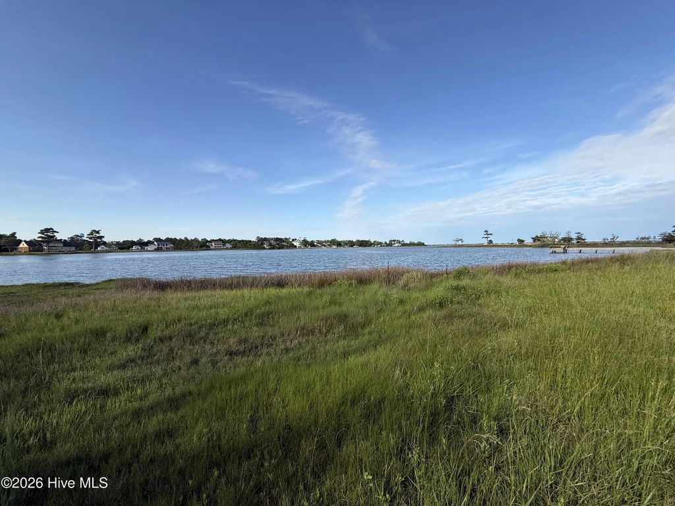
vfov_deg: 85.7
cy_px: 253
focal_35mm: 14
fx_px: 273
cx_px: 338
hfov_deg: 102.1
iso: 50
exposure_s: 1/1848
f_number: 2.2
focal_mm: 2.22
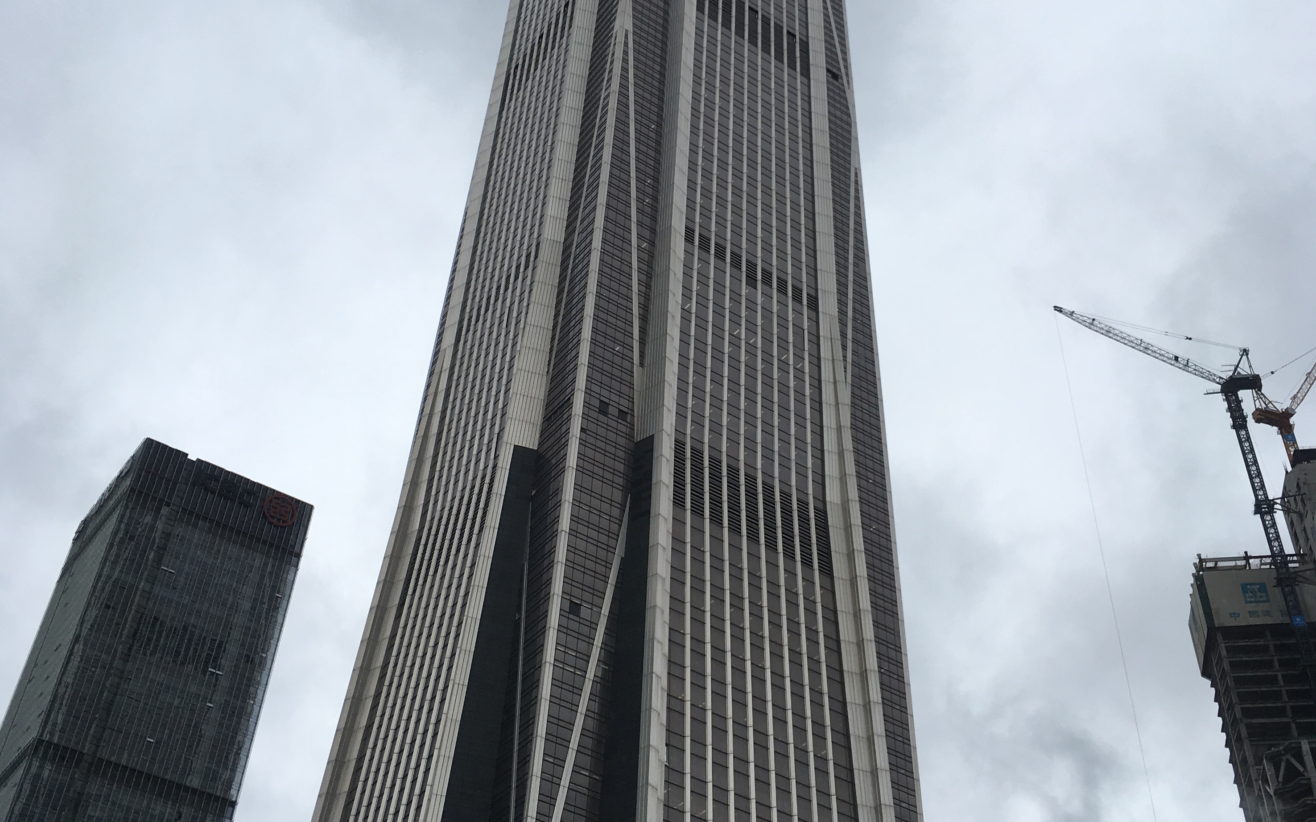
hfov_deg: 47.2
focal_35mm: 42
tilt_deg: +43.8
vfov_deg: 30.3
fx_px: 1506
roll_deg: -2.6
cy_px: 284
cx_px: 659
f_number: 2.2
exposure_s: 1/1131
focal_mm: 4.15
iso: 25
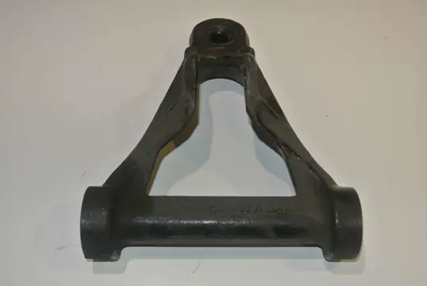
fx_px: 522
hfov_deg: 44.5
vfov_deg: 30.6
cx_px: 214
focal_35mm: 44
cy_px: 143
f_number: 4.2
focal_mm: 16.3
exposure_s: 1/60
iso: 200
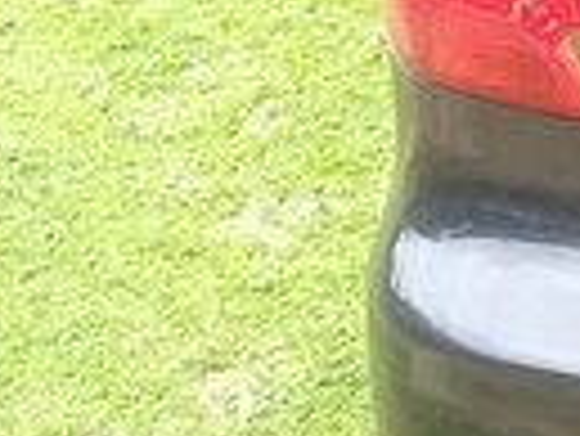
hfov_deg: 10.8
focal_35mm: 159
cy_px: -294
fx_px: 2667
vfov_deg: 9.0
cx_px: 1344
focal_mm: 3.3
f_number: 2.2
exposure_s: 1/100
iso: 64
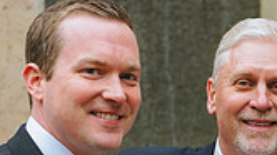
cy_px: 271
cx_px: 297
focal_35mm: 128
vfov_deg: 9.1
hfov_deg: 16.3
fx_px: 939
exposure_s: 1/250
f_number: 3.5
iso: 1600
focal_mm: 35
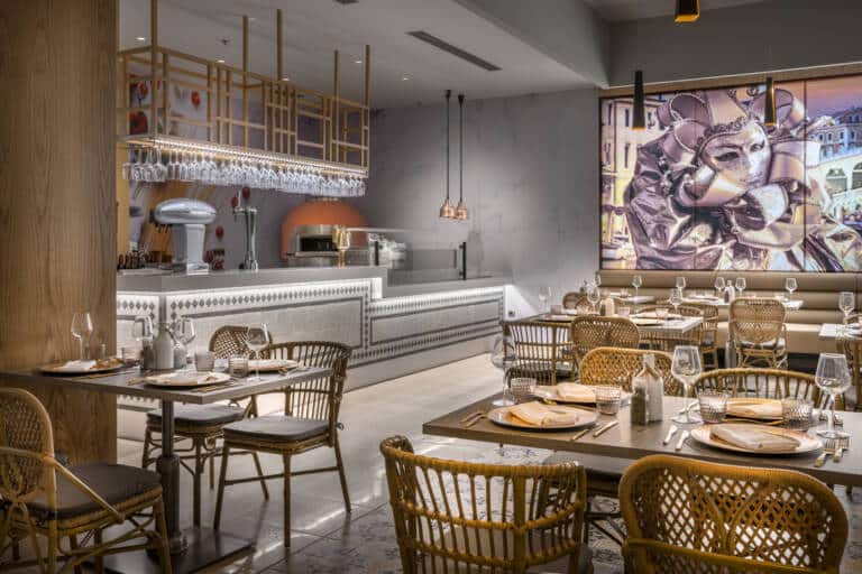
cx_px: 431
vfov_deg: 38.9
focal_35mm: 34
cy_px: 287
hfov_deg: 55.8
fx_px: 814
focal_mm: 34
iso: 64
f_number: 11
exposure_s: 1/3
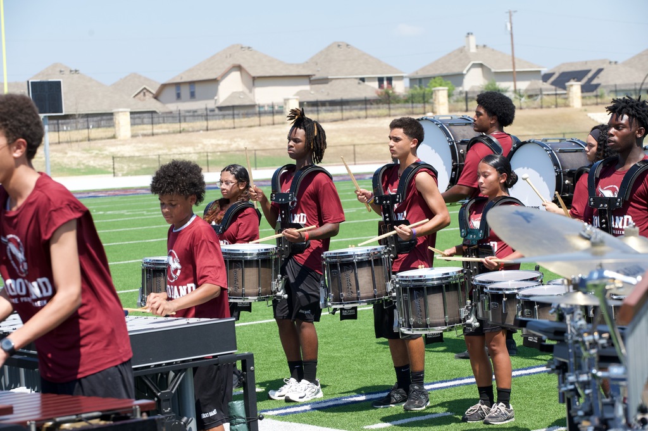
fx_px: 1834
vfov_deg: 13.4
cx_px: 324
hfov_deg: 20.0
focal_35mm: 102
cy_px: 216
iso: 800
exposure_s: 1/1600
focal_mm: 102
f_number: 7.1
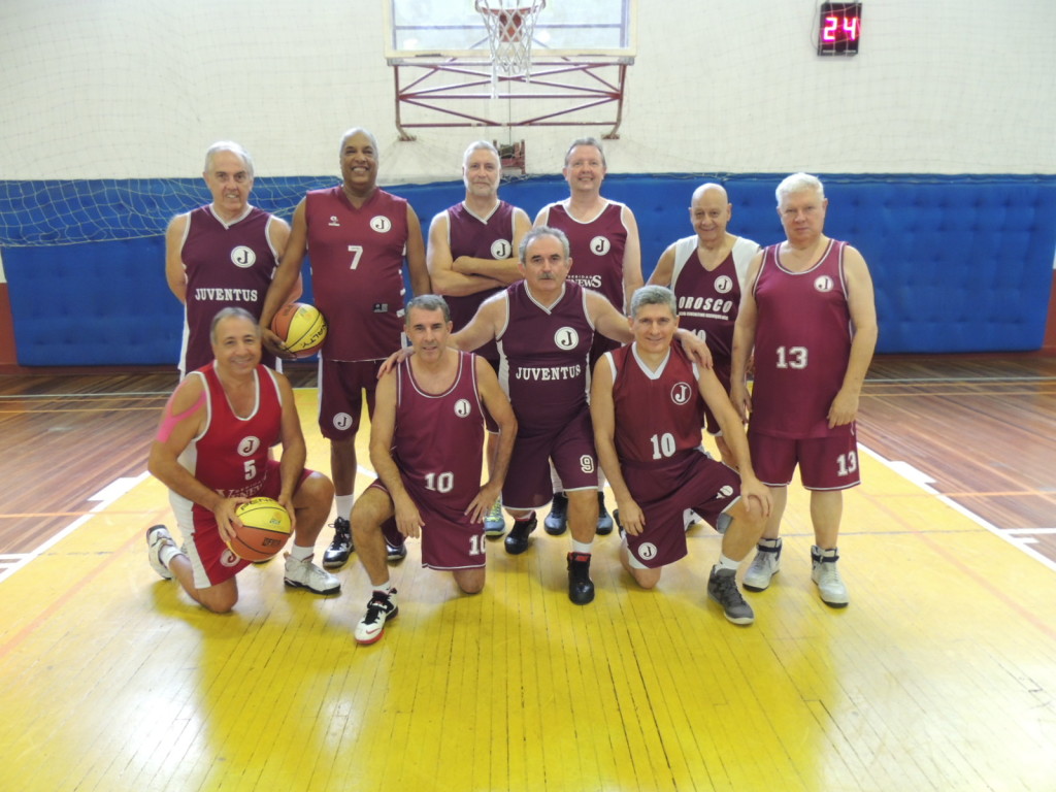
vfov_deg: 56.8
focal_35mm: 24
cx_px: 528
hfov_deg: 71.6
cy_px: 396
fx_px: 732
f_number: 3
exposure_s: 1/13
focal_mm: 4.3
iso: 400
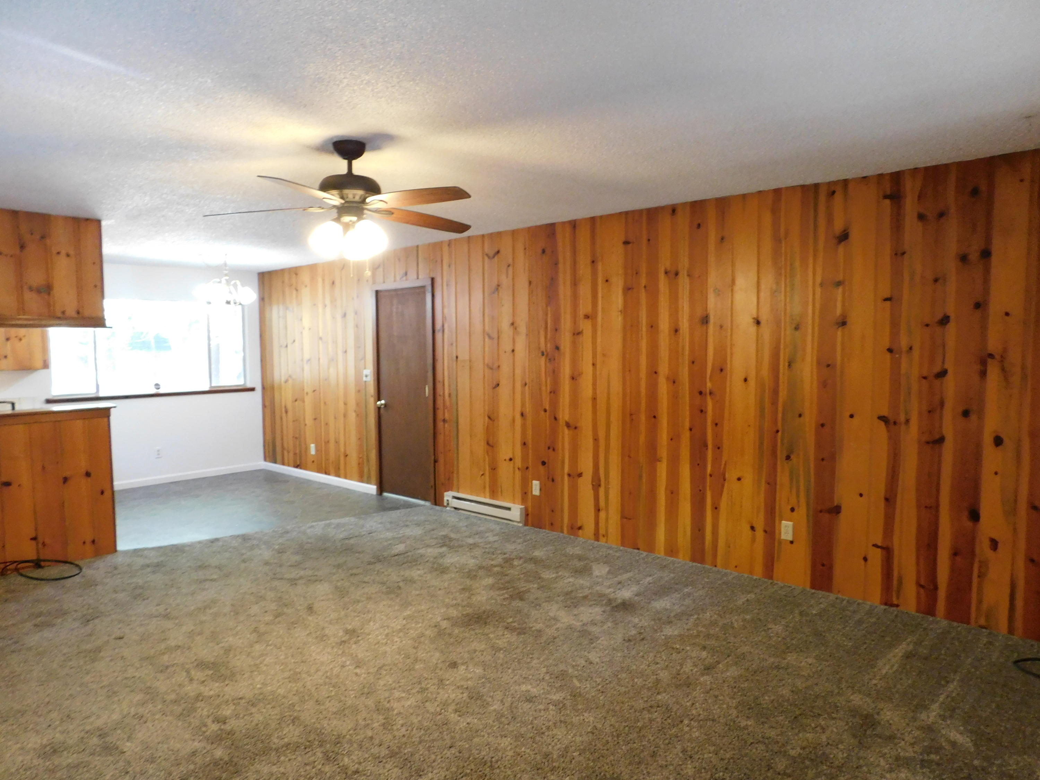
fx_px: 691
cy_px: 390
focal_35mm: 23
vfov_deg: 58.9
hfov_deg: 73.9
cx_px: 520
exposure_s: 1/15
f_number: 3
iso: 400
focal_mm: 4
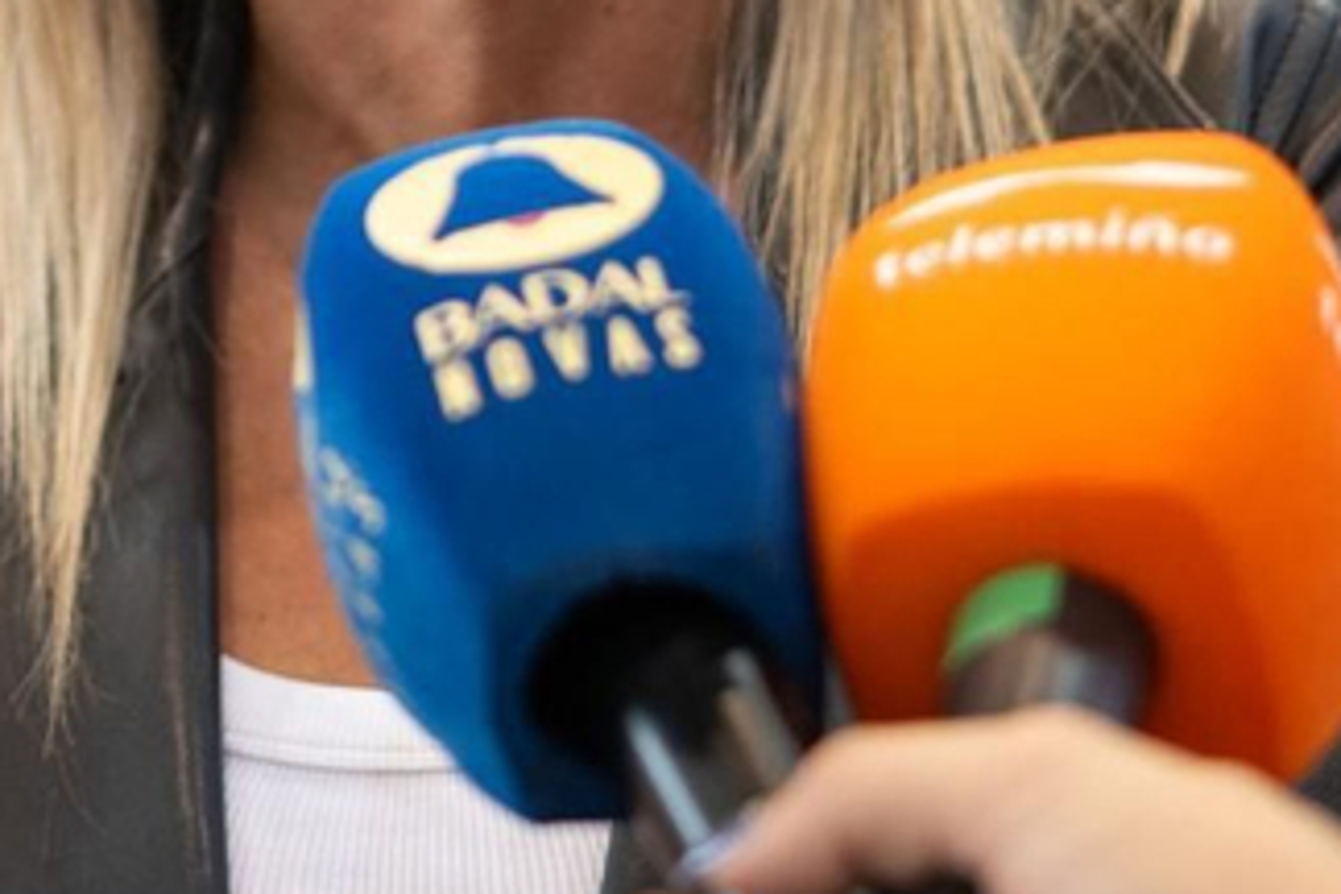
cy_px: -368
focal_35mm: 173
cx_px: 356
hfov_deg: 11.9
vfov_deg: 7.8
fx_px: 6444
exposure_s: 1/125
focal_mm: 35
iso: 250
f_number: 1.4
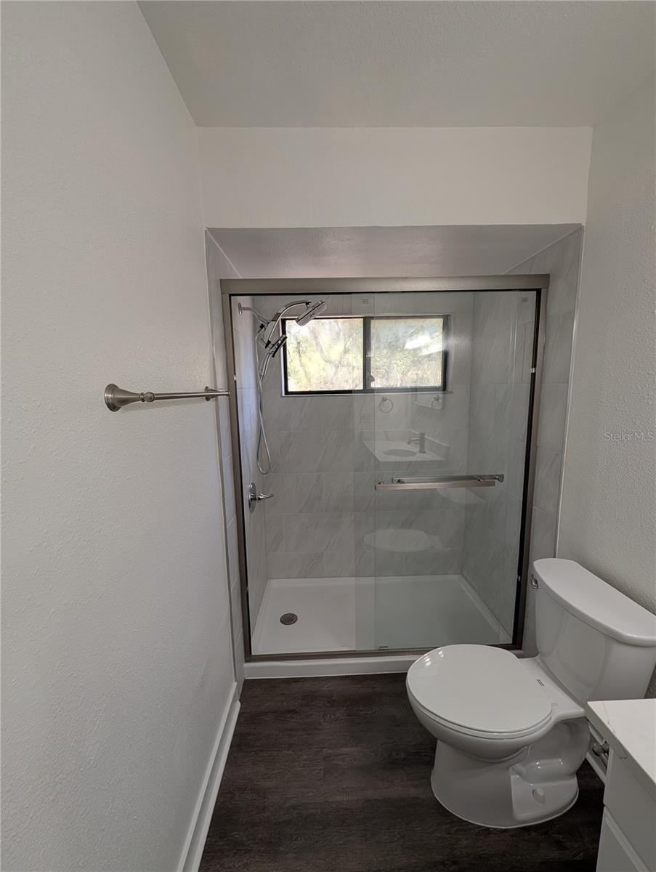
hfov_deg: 94.6
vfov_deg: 110.5
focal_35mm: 12
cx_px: 328
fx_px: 303
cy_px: 436
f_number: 1.7
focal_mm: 2.02
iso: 48
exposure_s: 1/120
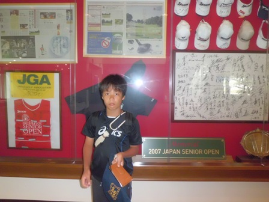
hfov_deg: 67.3
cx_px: 134
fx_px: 202
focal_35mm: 26
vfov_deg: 53.1
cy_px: 101
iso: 400
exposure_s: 1/60
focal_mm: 4.7
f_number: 2.8
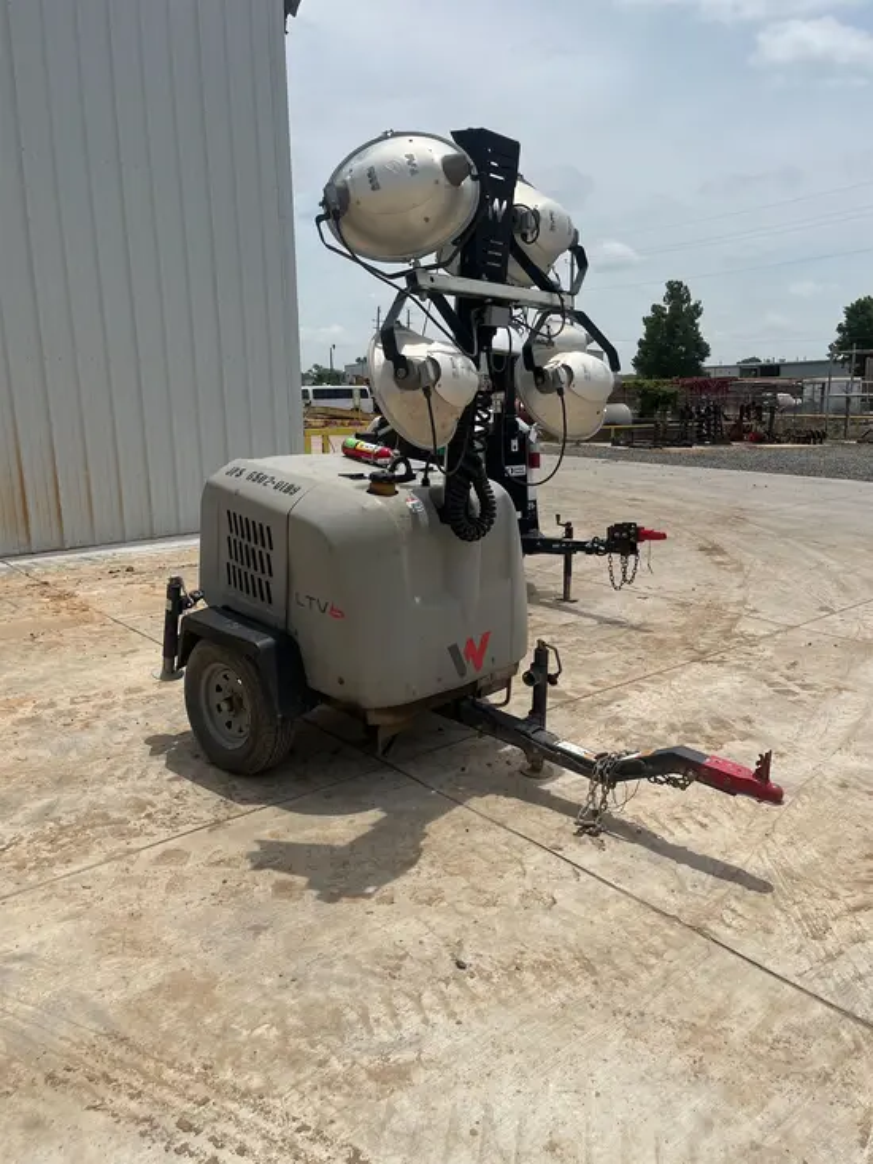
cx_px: 436
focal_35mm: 26
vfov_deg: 67.3
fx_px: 874
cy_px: 582
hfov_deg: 53.1
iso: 50
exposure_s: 1/6173
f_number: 1.6
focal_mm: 5.1
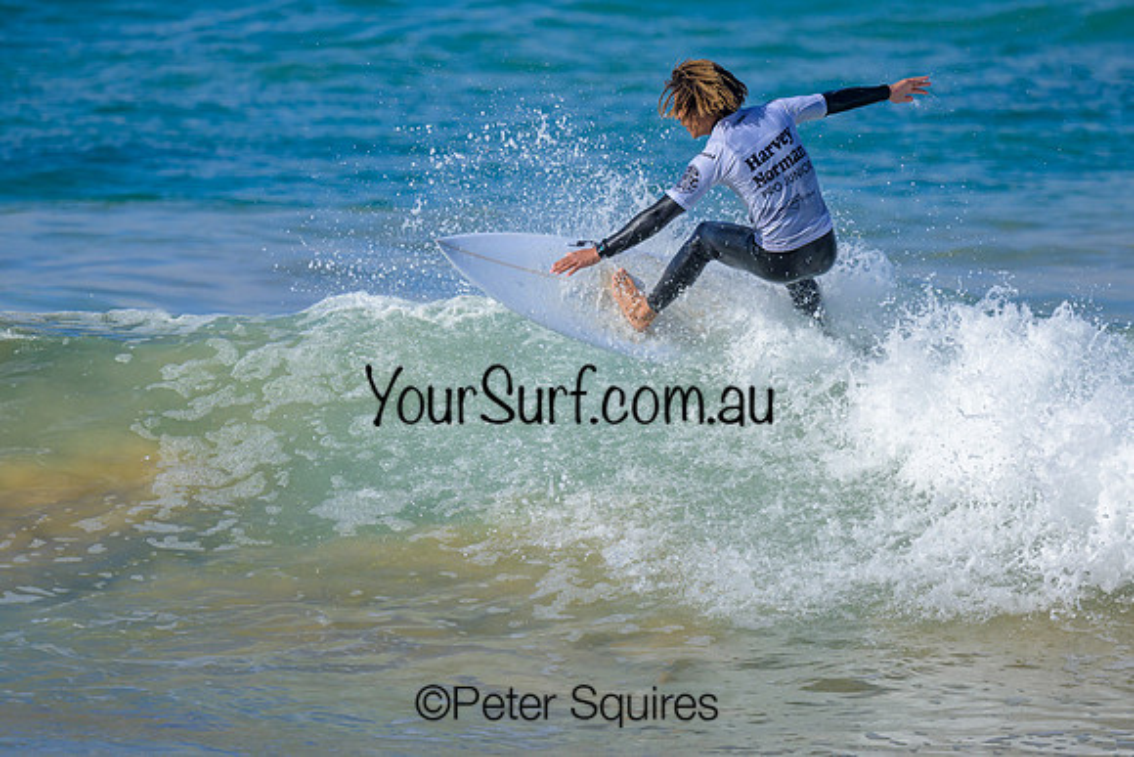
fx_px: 34606
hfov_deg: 1.9
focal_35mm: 1098
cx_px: 664
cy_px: 298
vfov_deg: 1.3
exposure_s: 1/2000
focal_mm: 800
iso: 200
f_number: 6.3
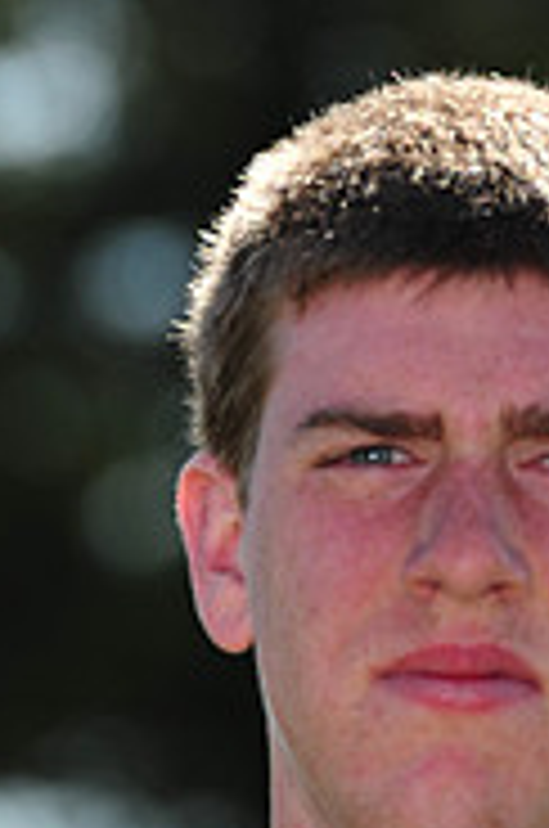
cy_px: 976
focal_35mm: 631
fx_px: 14488
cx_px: 410
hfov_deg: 2.2
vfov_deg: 3.3
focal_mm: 200
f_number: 4.5
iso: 200
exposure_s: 1/800
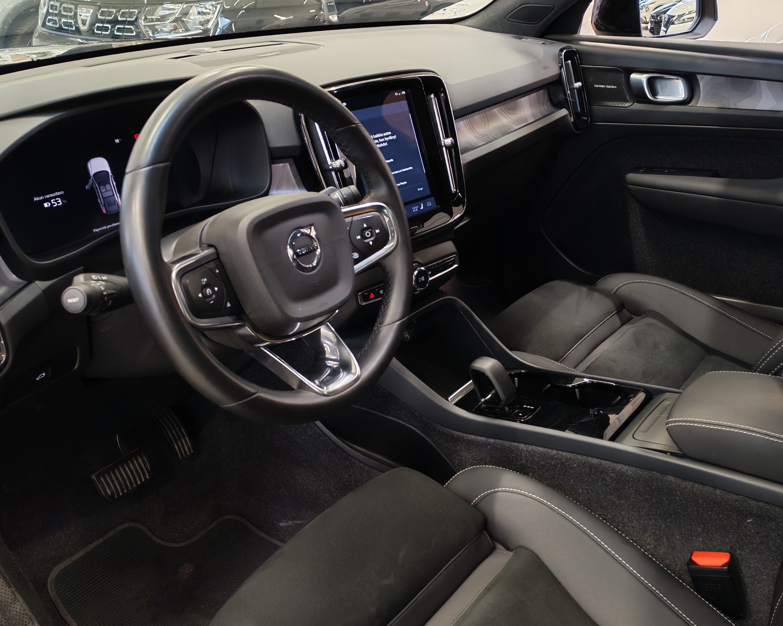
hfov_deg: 50.3
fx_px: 834
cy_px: 318
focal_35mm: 36
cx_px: 401
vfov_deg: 41.2
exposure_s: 1/50
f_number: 1.9
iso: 1250
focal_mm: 6.12
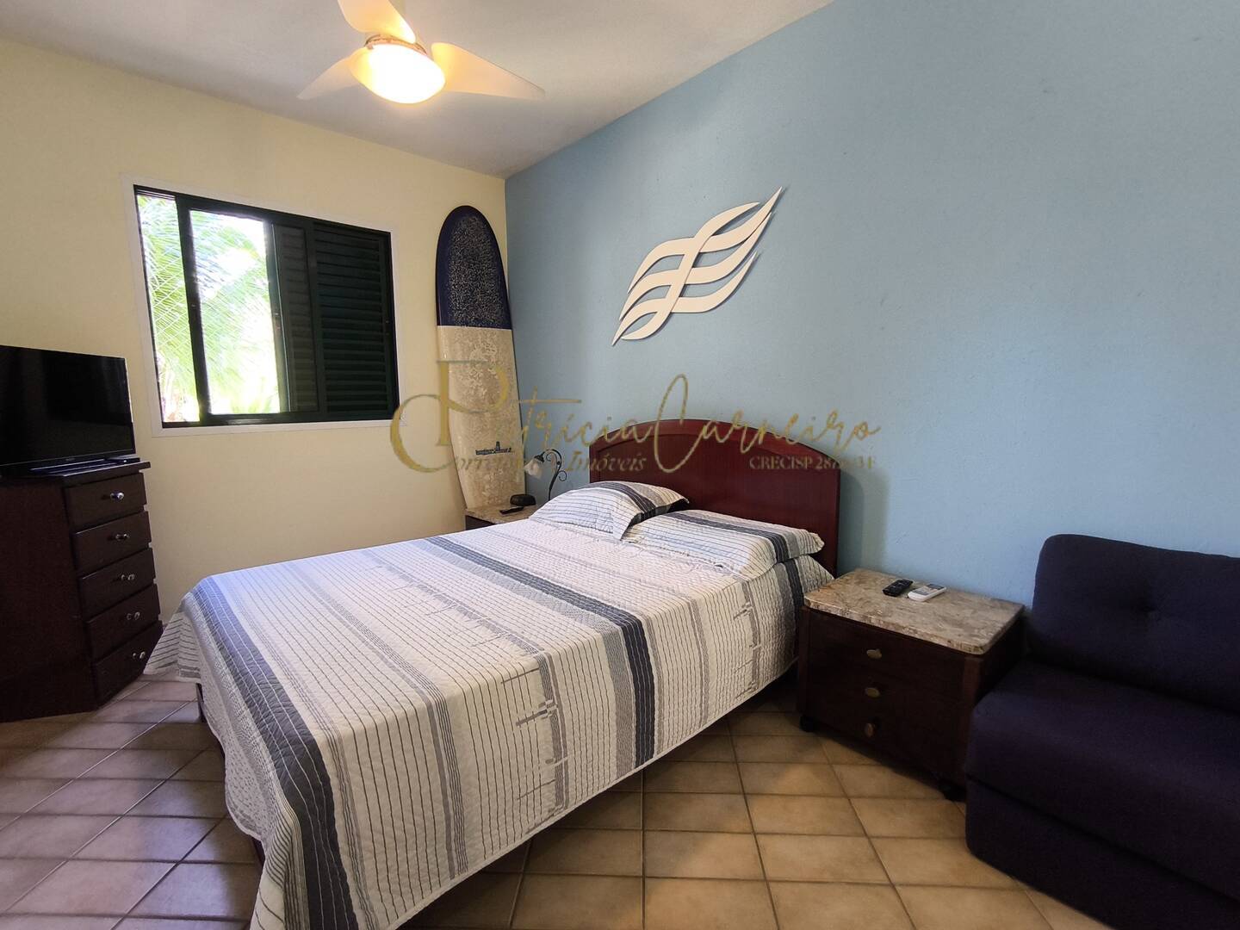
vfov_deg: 78.1
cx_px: 620
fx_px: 573
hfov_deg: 94.5
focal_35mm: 16
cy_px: 465
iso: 160
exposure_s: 1/30
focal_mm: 1.65
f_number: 2.2
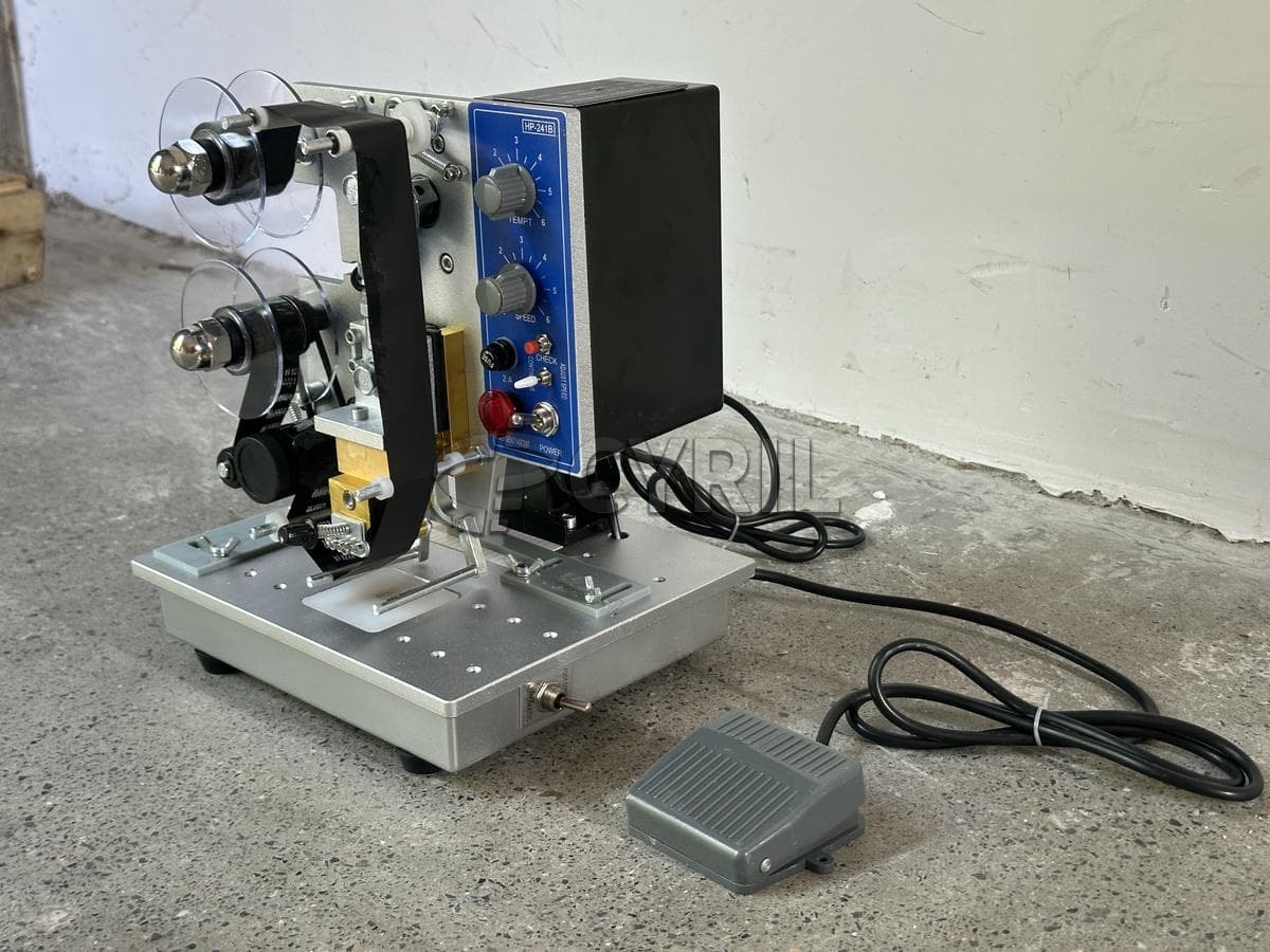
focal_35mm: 48
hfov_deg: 39.7
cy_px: 476
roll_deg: -0.1
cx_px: 635
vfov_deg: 30.3
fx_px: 1761
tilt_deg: -19.7
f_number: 1.78
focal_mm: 6.86
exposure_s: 1/60
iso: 125
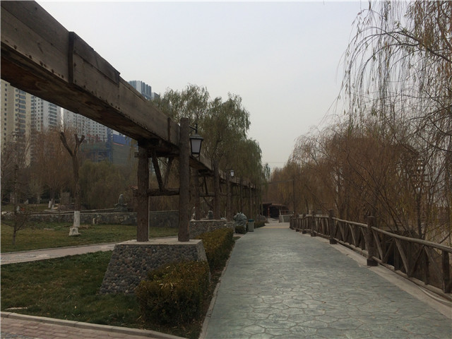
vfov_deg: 48.2
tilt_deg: +4.5
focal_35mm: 29
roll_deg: +3.3
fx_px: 379
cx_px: 226
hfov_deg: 61.7
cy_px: 170
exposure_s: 1/1953
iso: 32
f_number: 2.2
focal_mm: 4.15
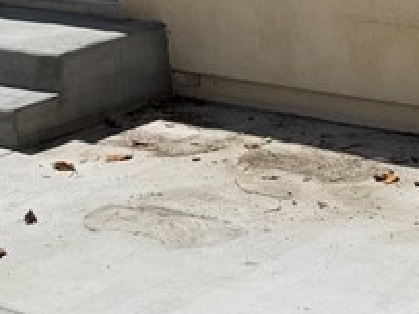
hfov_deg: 16.2
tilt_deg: +1.9
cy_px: -269
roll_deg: +2.1
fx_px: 1464
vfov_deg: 11.3
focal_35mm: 121
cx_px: 80
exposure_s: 1/8130
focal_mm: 6.76
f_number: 1.78
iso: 80
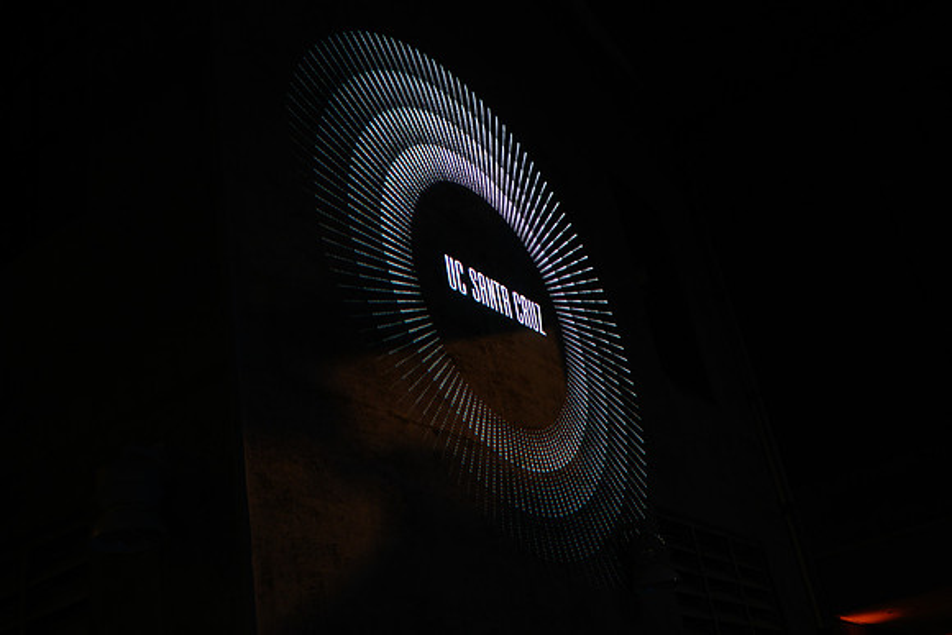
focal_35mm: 39
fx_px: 1025
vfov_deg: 34.4
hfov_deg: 49.7
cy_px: 329
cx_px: 425
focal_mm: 35
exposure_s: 1/200
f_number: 2
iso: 640
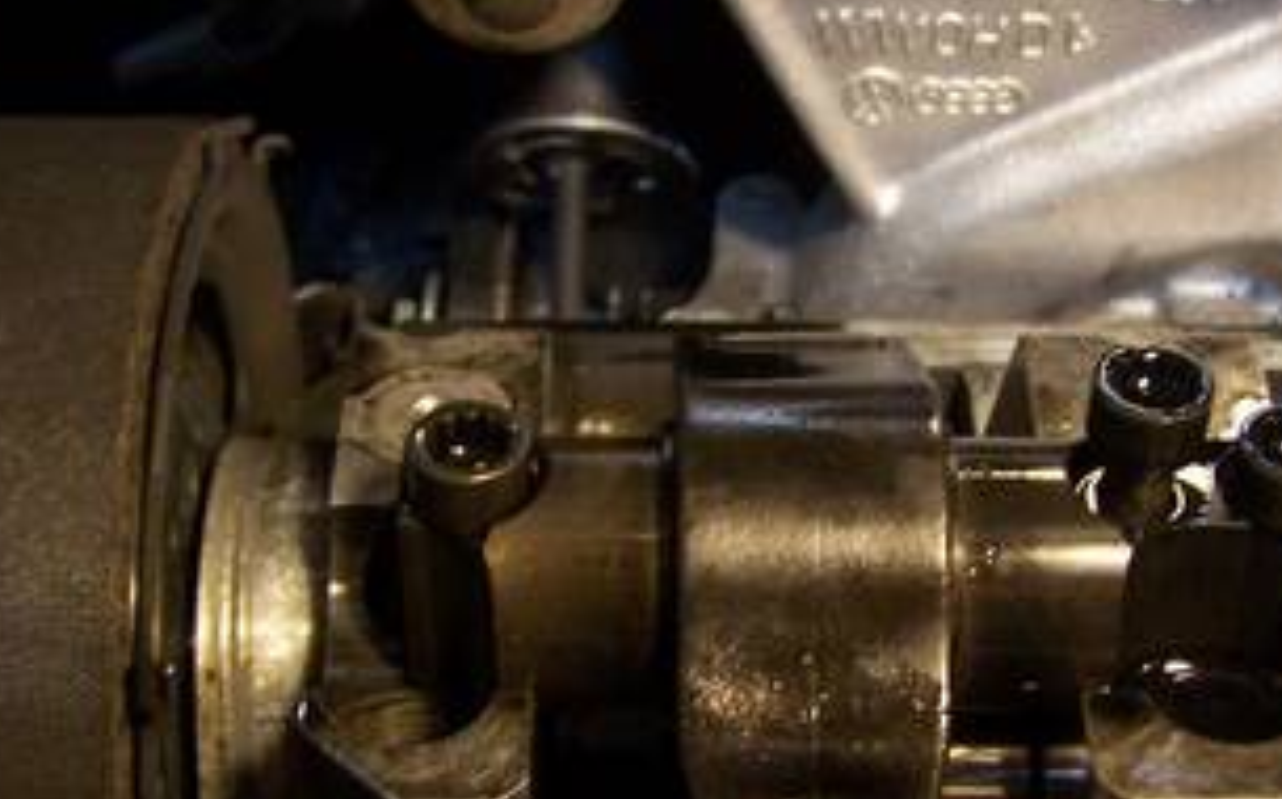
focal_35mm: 71
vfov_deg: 18.3
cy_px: 471
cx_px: 790
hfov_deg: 28.9
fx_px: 2478
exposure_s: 1/8
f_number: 2.7
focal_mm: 5.6
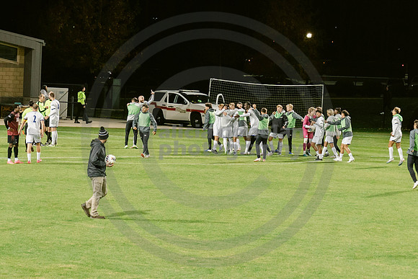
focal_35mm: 170
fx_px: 1973
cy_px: 133
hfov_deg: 12.1
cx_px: 279
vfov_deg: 8.1
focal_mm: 70
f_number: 4
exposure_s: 1/160
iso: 2000
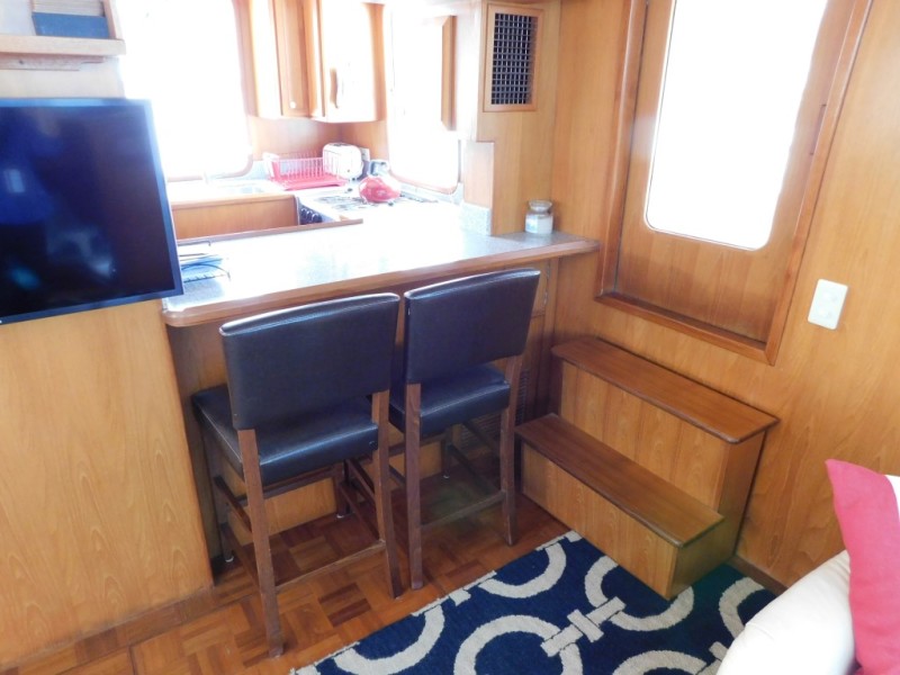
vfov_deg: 58.9
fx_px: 598
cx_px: 450
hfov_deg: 73.9
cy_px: 338
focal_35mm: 23
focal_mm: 4
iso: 400
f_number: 3
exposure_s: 1/15
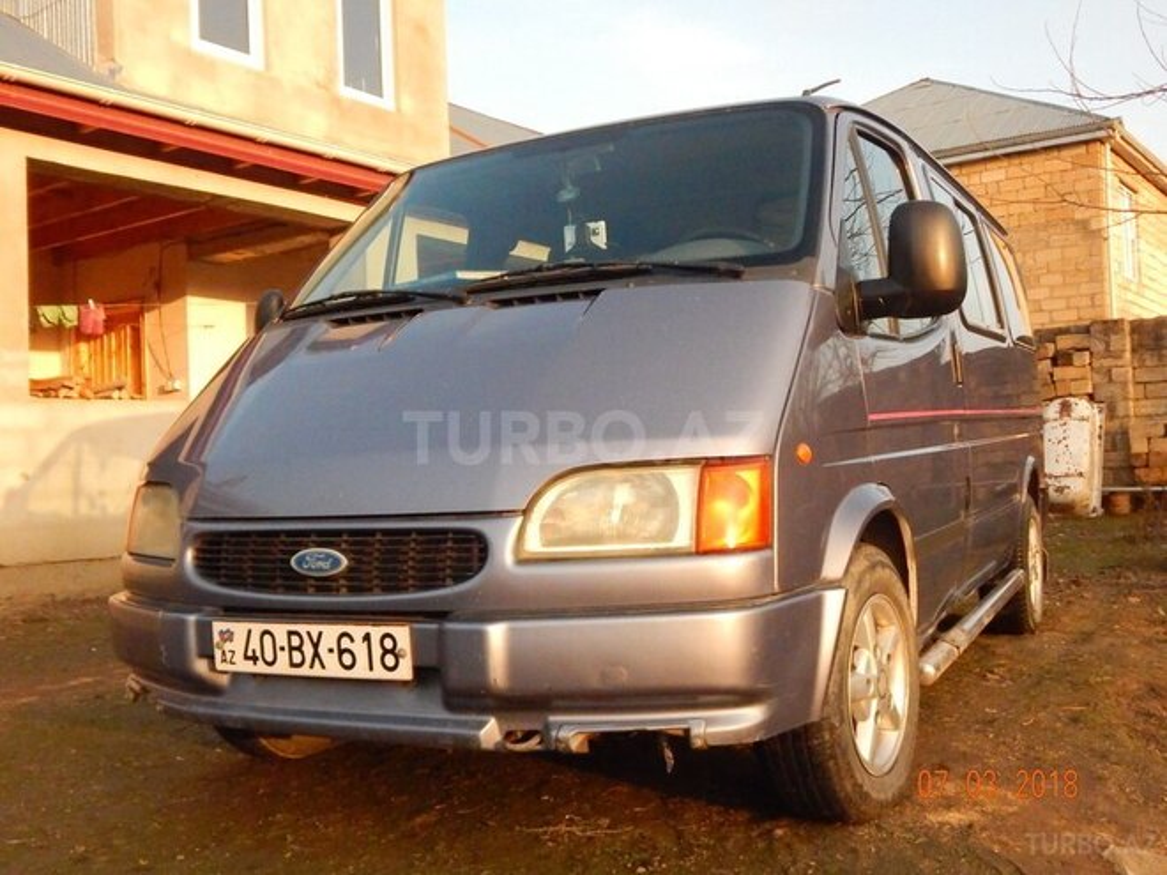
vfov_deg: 41.8
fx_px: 1146
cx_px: 584
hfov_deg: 54.0
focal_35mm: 34
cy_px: 438
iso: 1600
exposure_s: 1/800
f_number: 6.7
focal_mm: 6.1
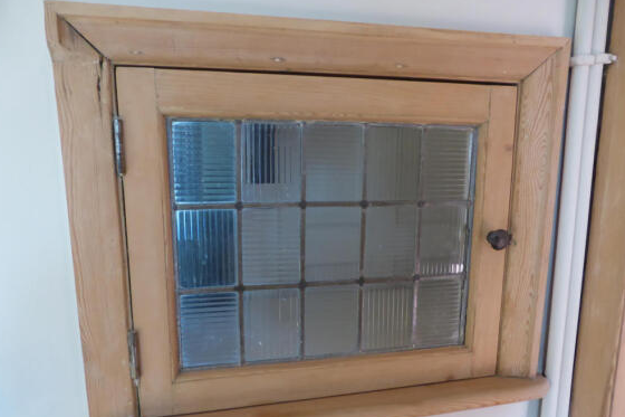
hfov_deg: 69.4
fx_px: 451
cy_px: 239
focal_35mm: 26
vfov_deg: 49.4
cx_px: 319
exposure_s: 1/60
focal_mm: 4.3
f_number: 3.3
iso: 400
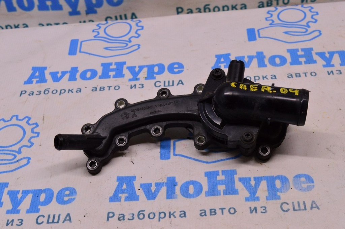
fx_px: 575
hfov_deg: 33.4
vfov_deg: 22.6
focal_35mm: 60
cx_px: 172
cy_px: 114
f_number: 8
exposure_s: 1/125
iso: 1600
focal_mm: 40
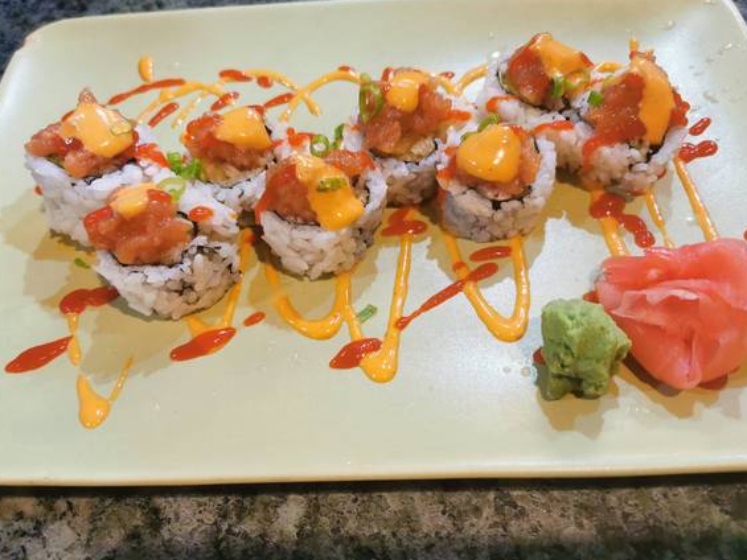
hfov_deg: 63.4
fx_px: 604
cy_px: 279
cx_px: 378
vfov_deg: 49.8
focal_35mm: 28
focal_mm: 5.56
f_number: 1.6
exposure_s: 1/33.3
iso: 250
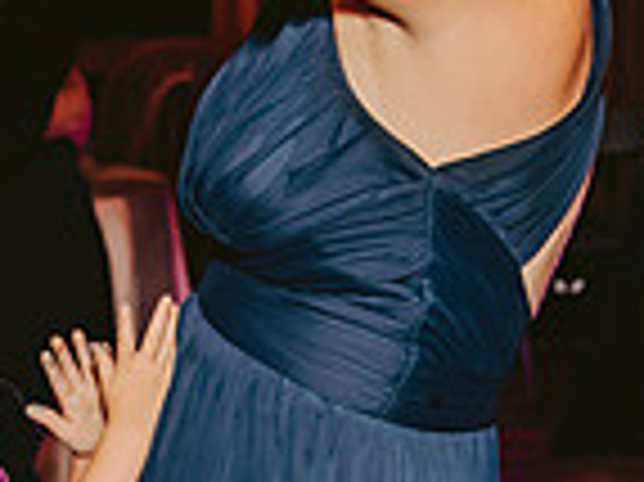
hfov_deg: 18.0
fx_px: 2026
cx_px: 176
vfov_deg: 13.0
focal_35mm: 109
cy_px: 678
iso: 1250
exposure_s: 1/125
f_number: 2.8
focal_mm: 28
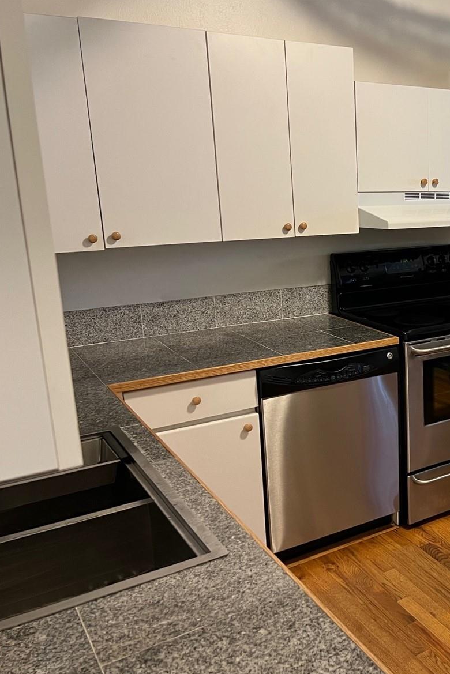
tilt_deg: -13.6
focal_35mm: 37
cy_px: 344
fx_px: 693
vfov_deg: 51.9
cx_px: 457
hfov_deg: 32.8
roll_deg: +0.5
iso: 200
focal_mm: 5.7
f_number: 1.5
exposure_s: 1/60
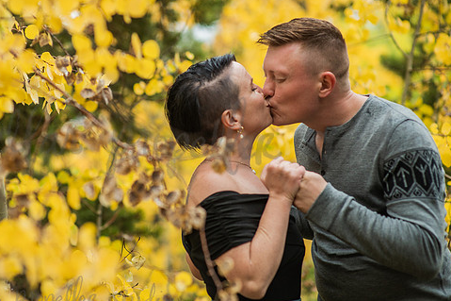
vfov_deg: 13.3
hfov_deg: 19.8
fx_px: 1290
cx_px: 193
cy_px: 138
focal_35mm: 103
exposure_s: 1/250
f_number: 2.5
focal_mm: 85
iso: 500
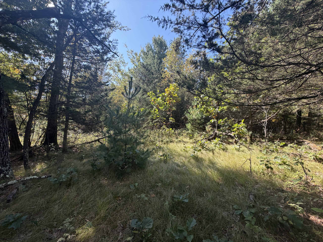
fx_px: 131
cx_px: 162
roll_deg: -2.9
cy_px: 121
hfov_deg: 102.1
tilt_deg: +0.1
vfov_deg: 85.7
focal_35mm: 14
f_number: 2.2
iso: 50
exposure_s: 1/219
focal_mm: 2.22
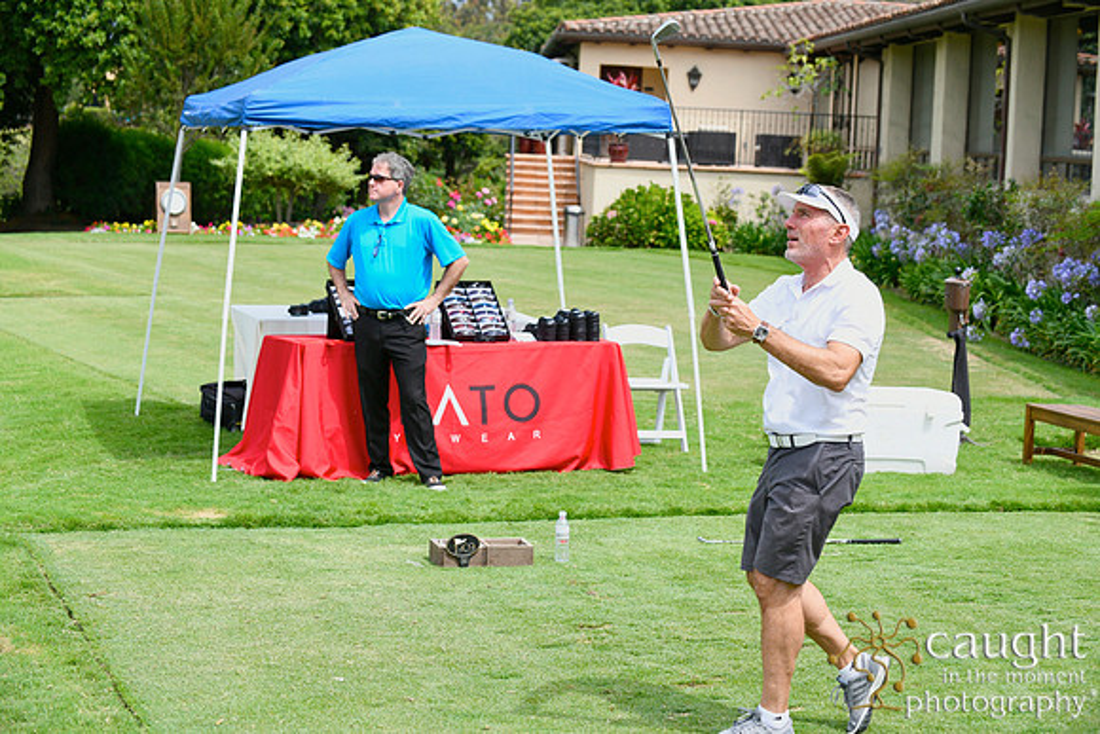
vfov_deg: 18.2
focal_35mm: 75
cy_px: 367
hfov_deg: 27.0
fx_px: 2292
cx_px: 550
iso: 400
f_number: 5.6
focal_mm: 75
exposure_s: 1/1000
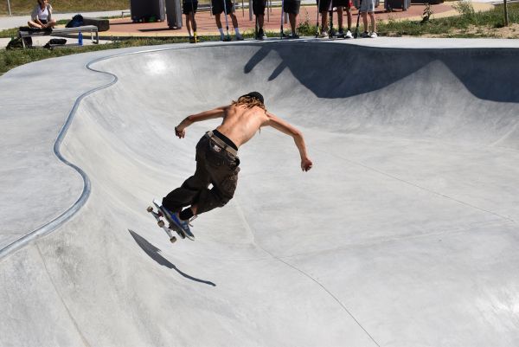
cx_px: 260
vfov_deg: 25.8
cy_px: 174
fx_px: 757
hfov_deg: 37.8
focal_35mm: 52
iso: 100
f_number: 10
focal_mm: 35
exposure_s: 1/400
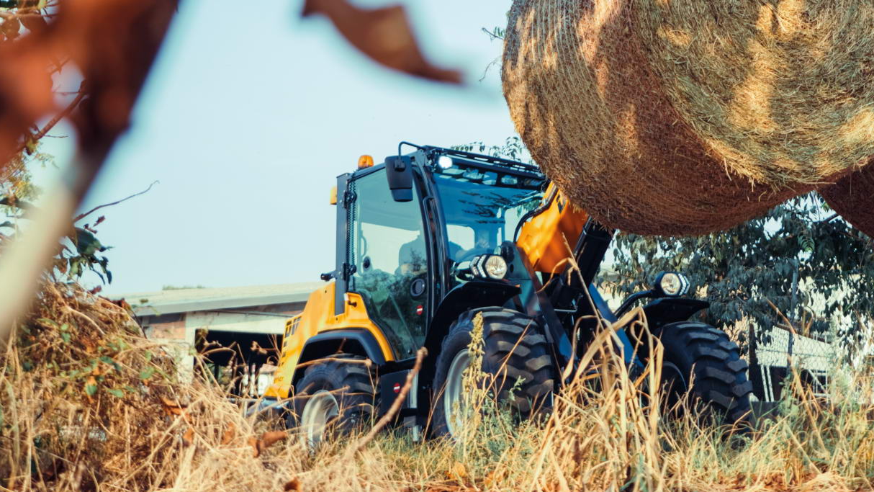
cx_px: 565
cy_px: 214
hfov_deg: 35.7
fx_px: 1344
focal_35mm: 58
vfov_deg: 20.7
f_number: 4.5
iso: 320
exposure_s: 1/800
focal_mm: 40
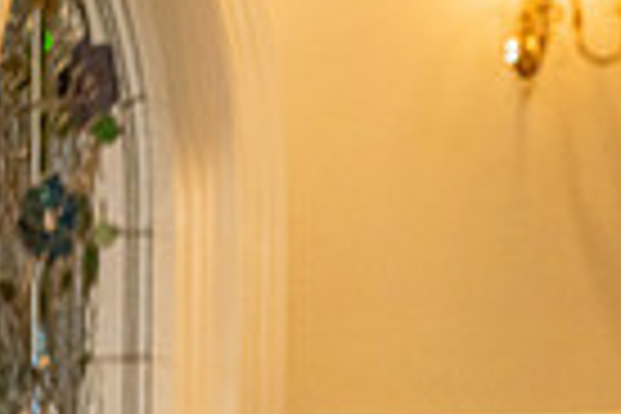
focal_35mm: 440
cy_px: 448
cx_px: 1296
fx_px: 7589
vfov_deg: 3.1
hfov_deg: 4.6
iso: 2000
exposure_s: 1/200
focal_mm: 105
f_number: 4
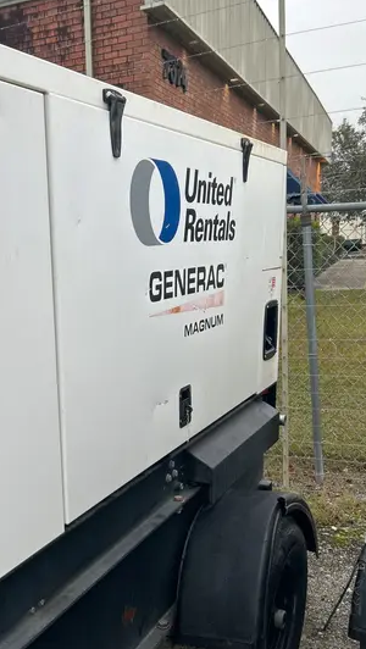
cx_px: 61
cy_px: 424
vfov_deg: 50.8
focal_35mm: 39
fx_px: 672
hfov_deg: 29.6
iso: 40
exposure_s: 1/121
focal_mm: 5.7
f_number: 1.5
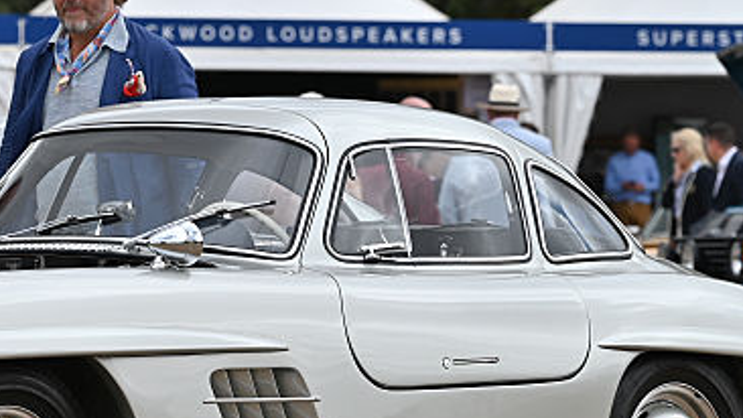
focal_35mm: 351
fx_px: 6916
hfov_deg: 6.1
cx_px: 130
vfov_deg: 3.5
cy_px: 117
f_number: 5
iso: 100
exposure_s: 1/1250
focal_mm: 120
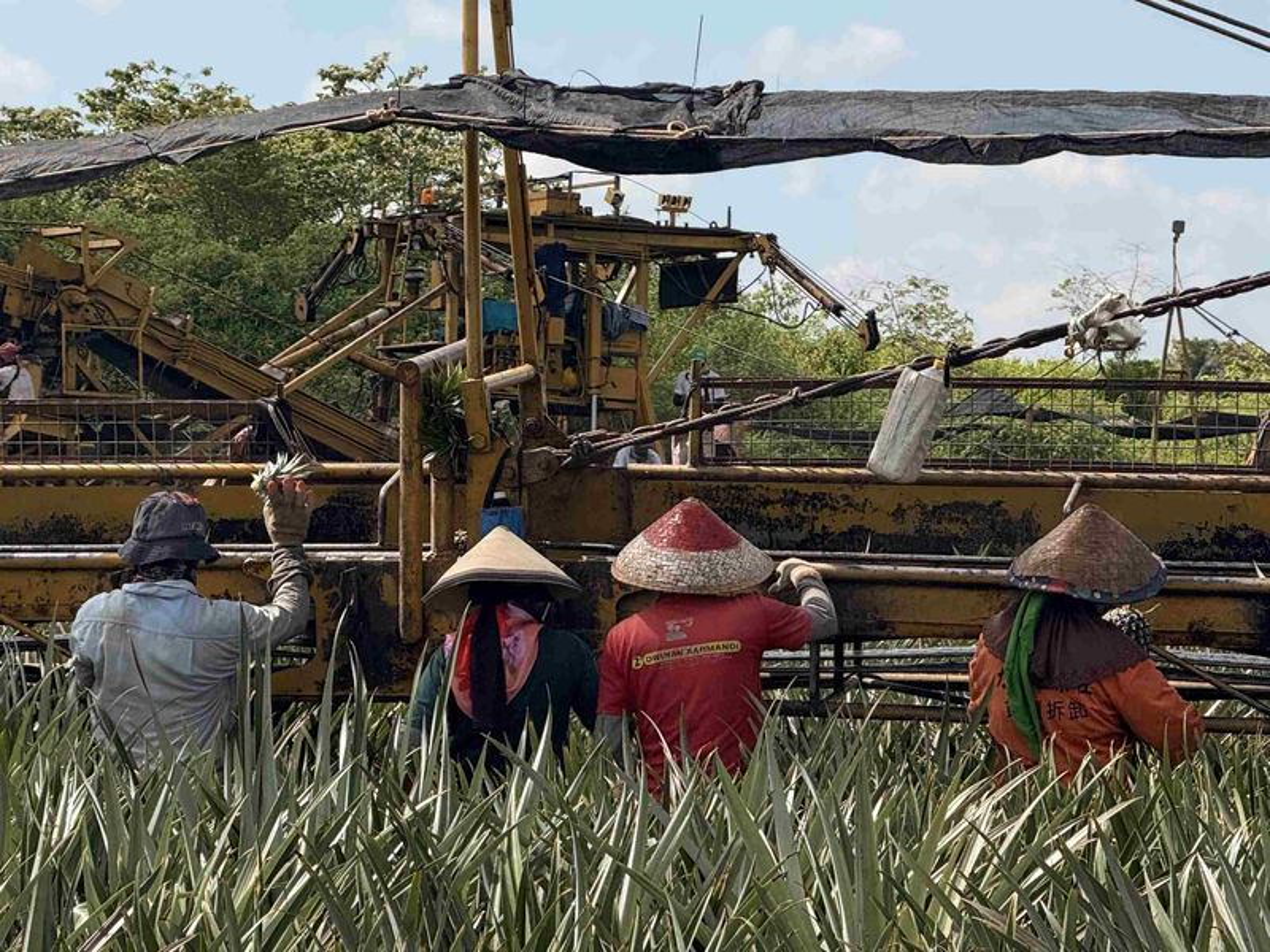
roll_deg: -1.6
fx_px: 4403
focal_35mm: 120
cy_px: 476
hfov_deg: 16.4
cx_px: 635
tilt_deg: +1.0
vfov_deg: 12.3
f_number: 2.8
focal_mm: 15.66
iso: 64
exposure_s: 1/2024
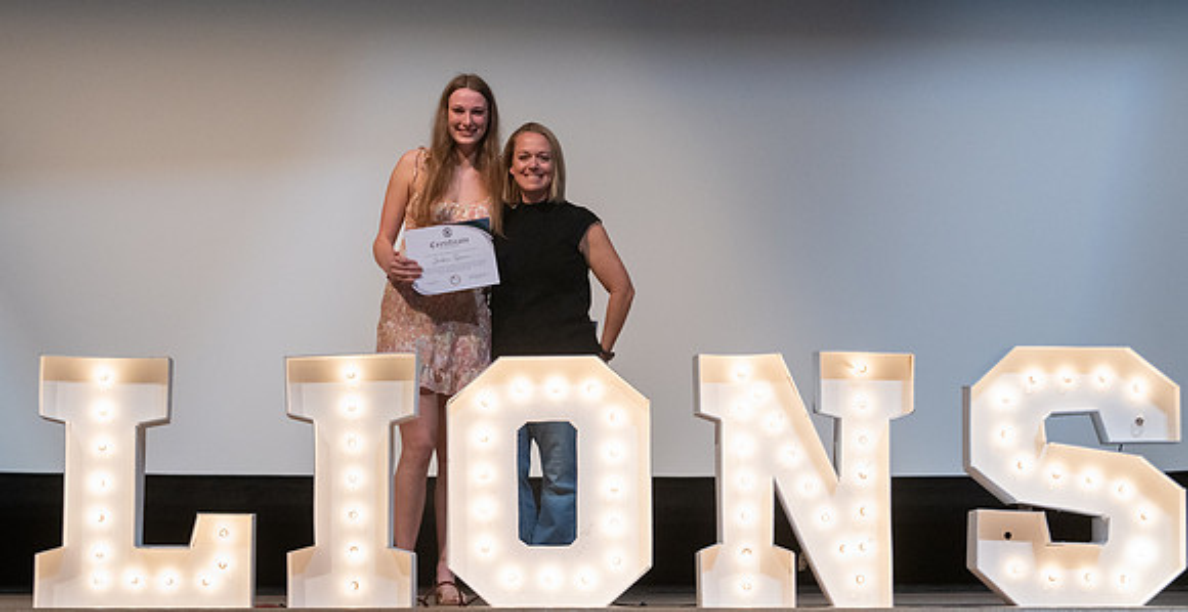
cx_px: 504
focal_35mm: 90
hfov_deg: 24.0
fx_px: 2787
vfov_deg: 12.5
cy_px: 238
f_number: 4.5
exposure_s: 1/320
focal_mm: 73
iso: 6400
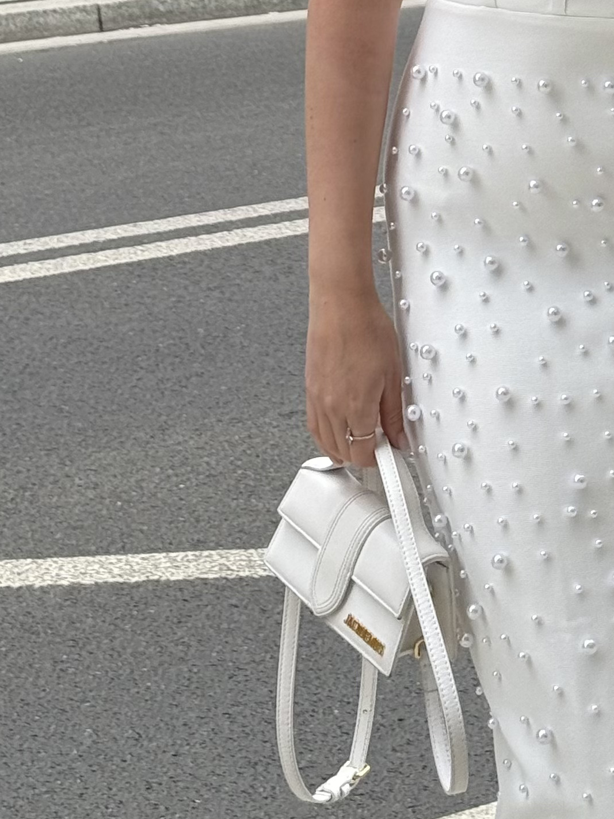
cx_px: 552
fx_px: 3217
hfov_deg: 10.8
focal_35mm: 136
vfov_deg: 13.8
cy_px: -305
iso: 64
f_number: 1.78
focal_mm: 6.76
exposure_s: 1/1575
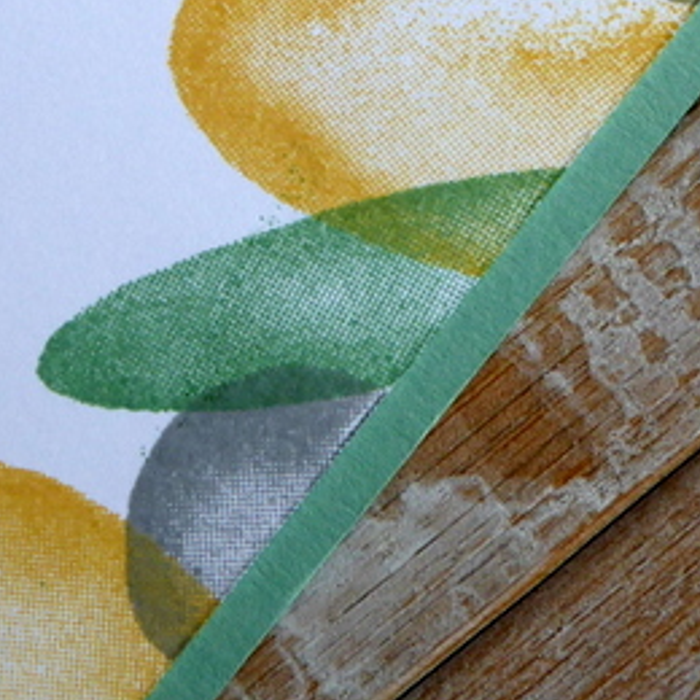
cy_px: 127
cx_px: 145
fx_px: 1807
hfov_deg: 21.7
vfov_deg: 21.6
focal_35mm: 79
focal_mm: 5
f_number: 3.5
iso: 80
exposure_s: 1/100
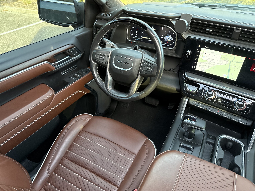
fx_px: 177
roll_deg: -2.5
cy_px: 96
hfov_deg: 71.6
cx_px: 128
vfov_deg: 56.8
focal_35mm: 24
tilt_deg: -35.3
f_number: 1.78
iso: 200
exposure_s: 1/83
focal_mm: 6.76
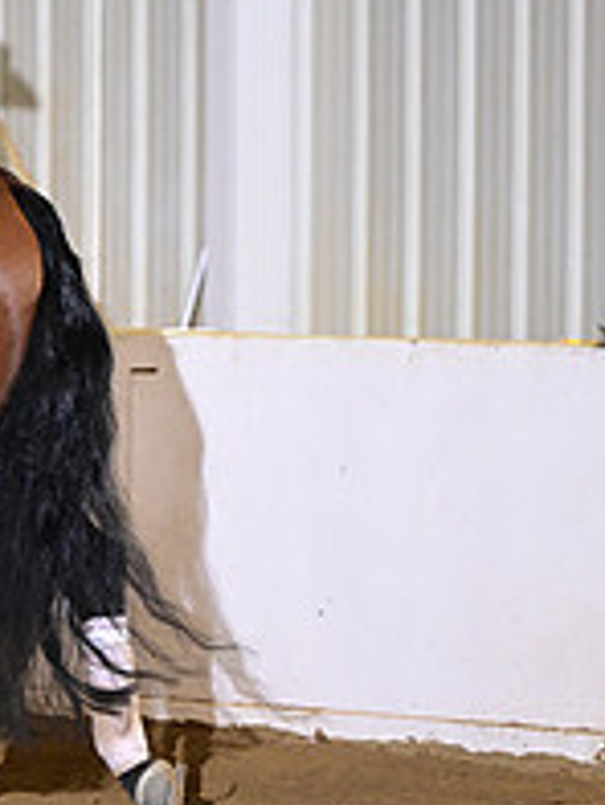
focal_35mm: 567
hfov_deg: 2.6
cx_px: -576
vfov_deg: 3.5
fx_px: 13199
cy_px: 145
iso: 2500
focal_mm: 200
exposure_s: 1/200
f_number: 4
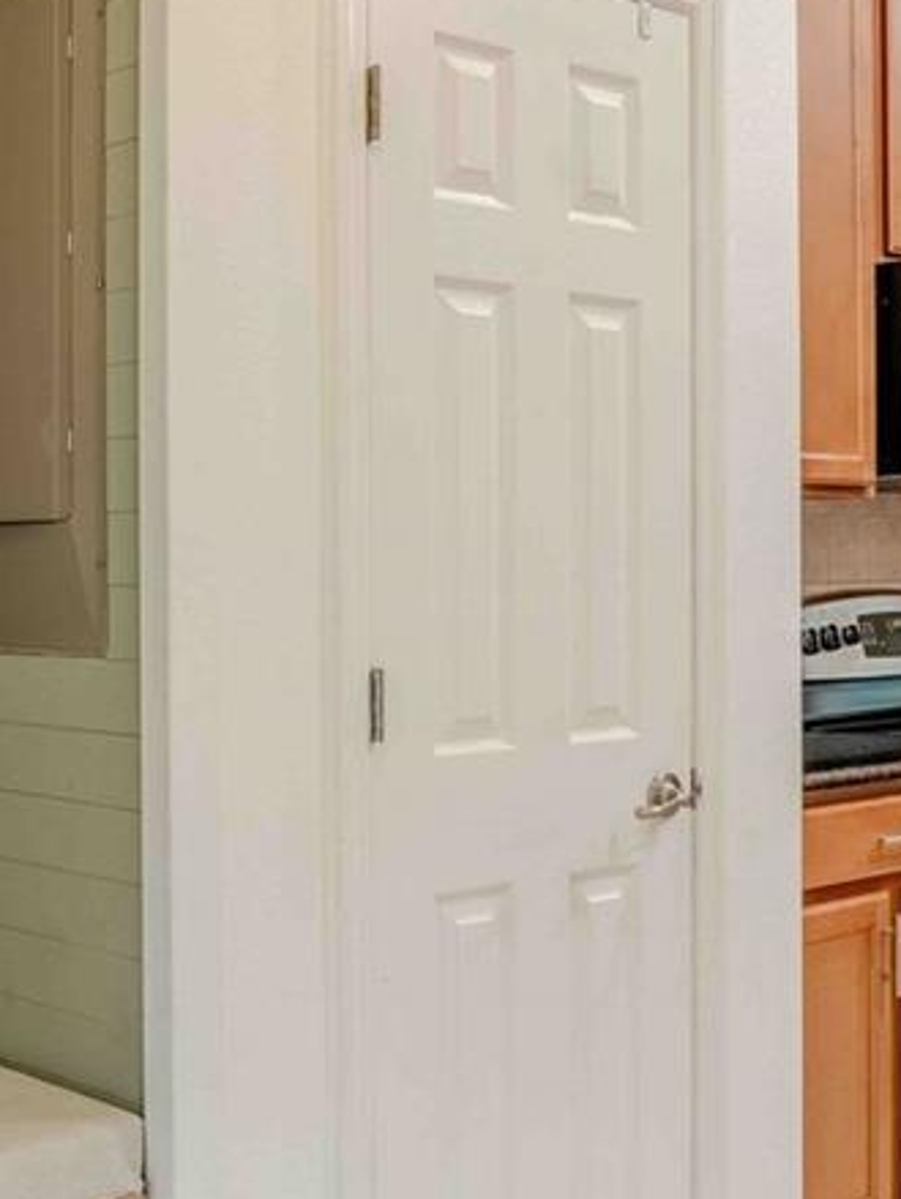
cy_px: 563
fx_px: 1941
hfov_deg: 26.1
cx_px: 478
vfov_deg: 34.3
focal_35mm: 56
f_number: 10
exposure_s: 1/500
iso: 1000
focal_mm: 16
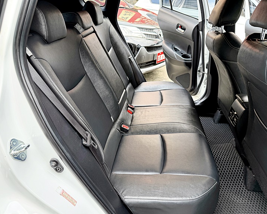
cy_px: 107
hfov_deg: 66.0
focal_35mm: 26
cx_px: 128
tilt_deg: -27.4
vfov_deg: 54.9
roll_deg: -2.5
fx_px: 205
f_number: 1.78
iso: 100
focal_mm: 6.76
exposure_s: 1/323
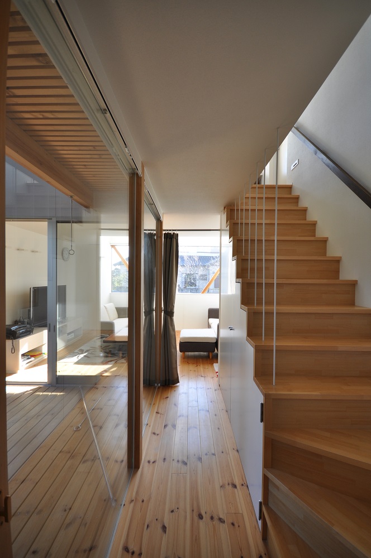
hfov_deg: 77.2
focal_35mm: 15
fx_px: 233
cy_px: 279
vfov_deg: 100.5
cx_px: 186
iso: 200
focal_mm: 10
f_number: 5
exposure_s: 1/80
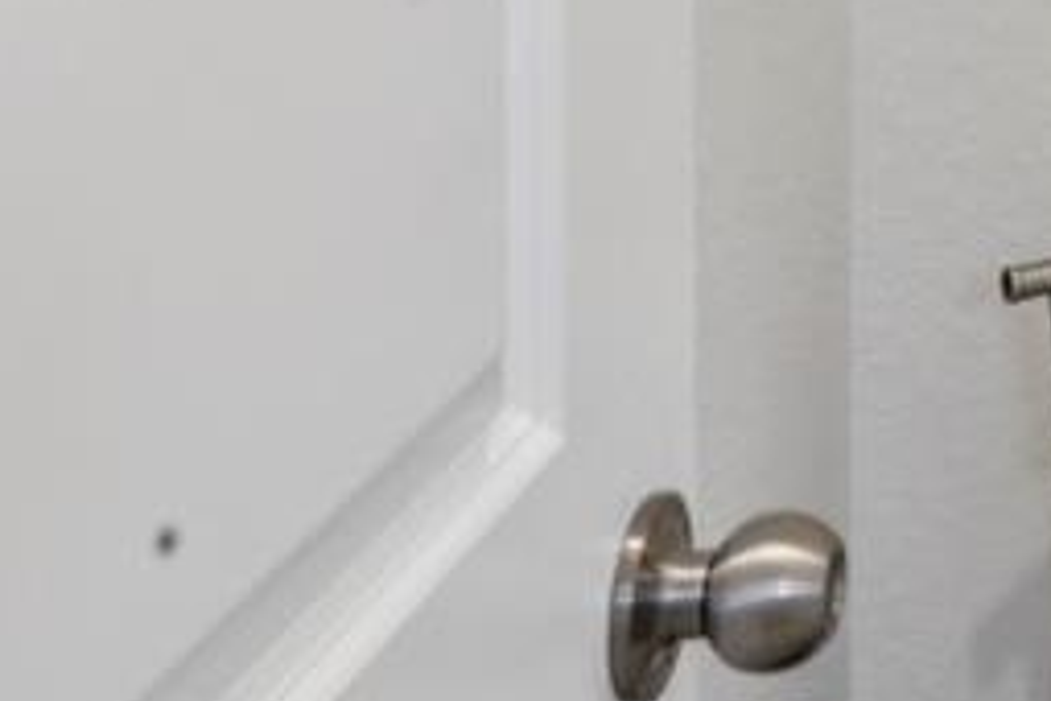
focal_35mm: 88
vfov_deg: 13.7
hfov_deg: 18.6
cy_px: -598
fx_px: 2569
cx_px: 1834
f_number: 22
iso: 100
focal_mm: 14
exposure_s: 1.6
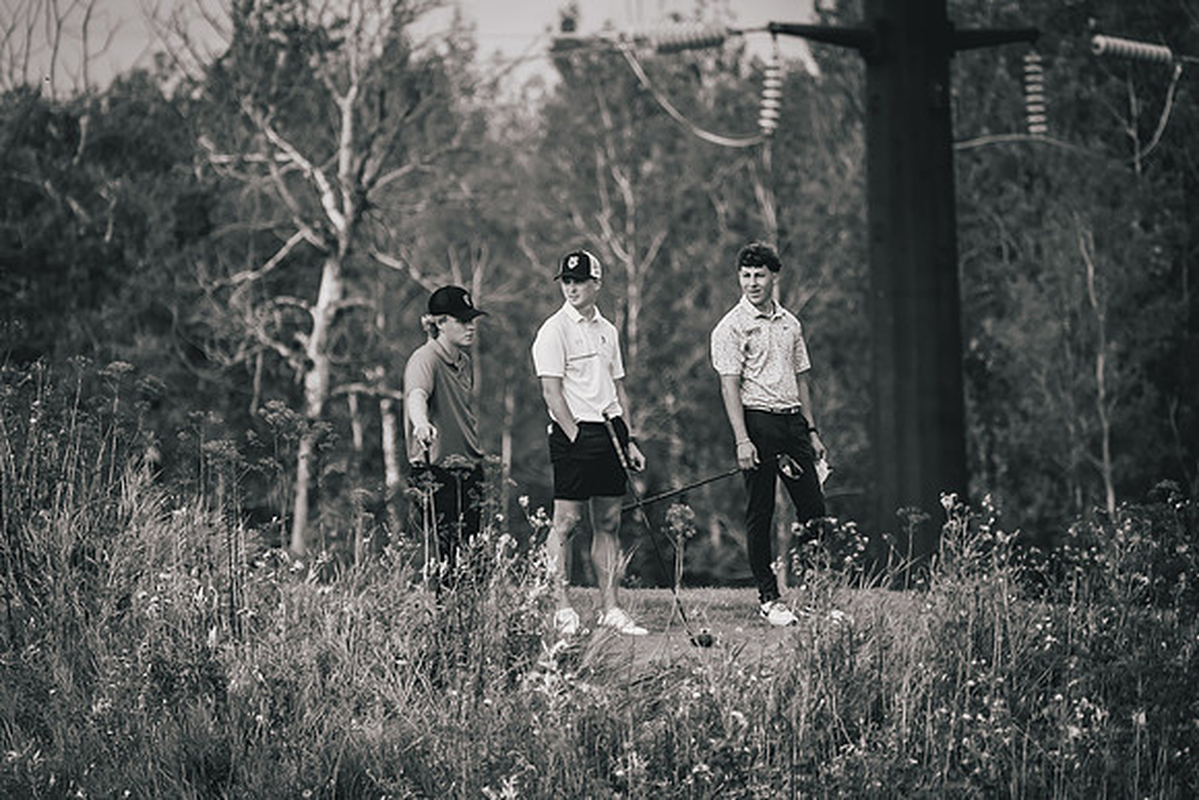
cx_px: 600
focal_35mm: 600
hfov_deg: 3.4
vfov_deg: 2.3
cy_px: 400
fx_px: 19987
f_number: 6.3
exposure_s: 1/500
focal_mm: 400
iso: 400
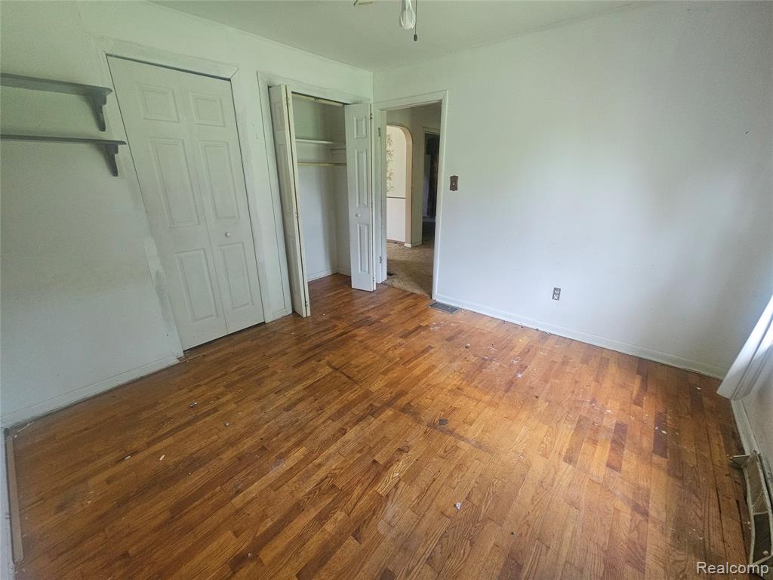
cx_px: 386
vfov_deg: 89.9
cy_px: 290
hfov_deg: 106.2
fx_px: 290
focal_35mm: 13
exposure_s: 1/60
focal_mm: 2.2
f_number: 2.2
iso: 400
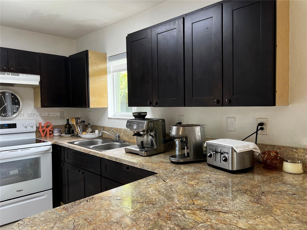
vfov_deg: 53.1
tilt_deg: -3.3
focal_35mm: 26
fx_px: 231
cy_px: 115
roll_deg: +1.4
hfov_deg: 67.3
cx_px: 154
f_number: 1.5
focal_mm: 5.7
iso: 80
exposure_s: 1/60
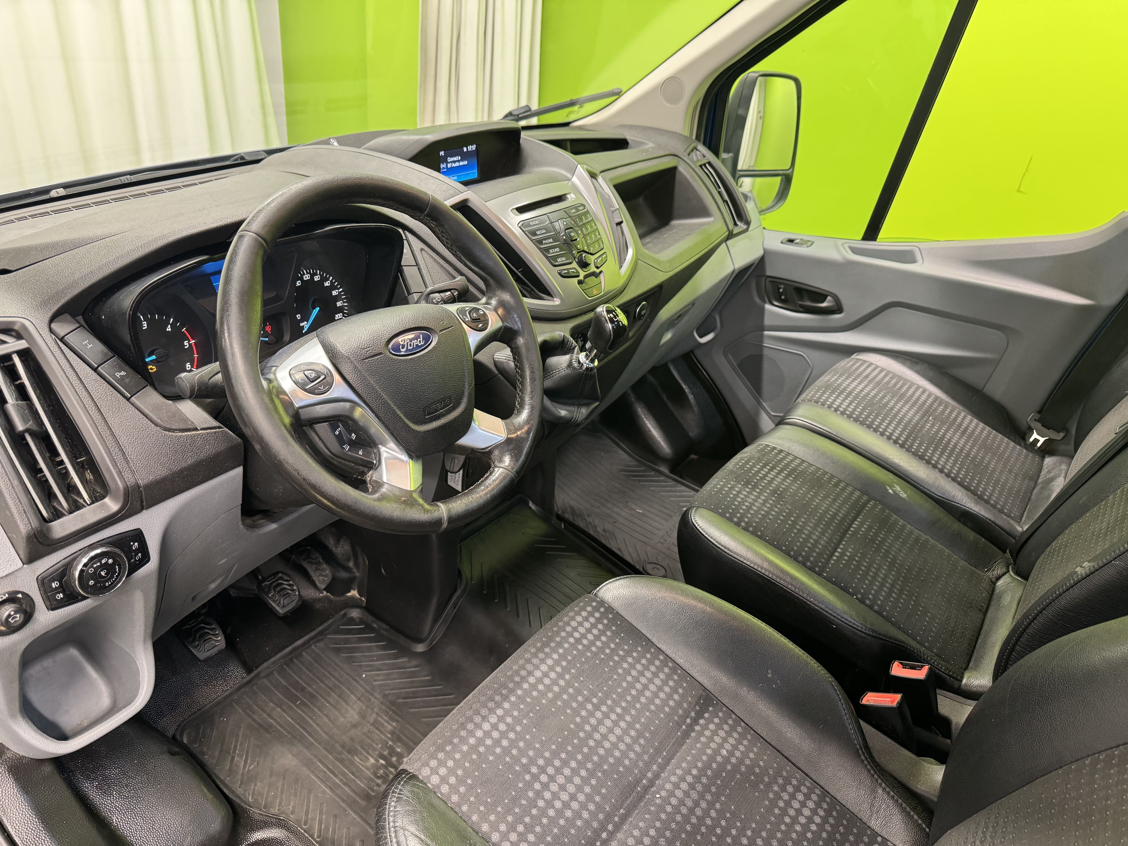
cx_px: 564
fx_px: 782
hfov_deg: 71.6
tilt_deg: -30.3
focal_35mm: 24
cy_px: 423
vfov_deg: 56.8
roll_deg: -6.8
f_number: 1.78
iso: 400
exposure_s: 1/50
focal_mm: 6.76
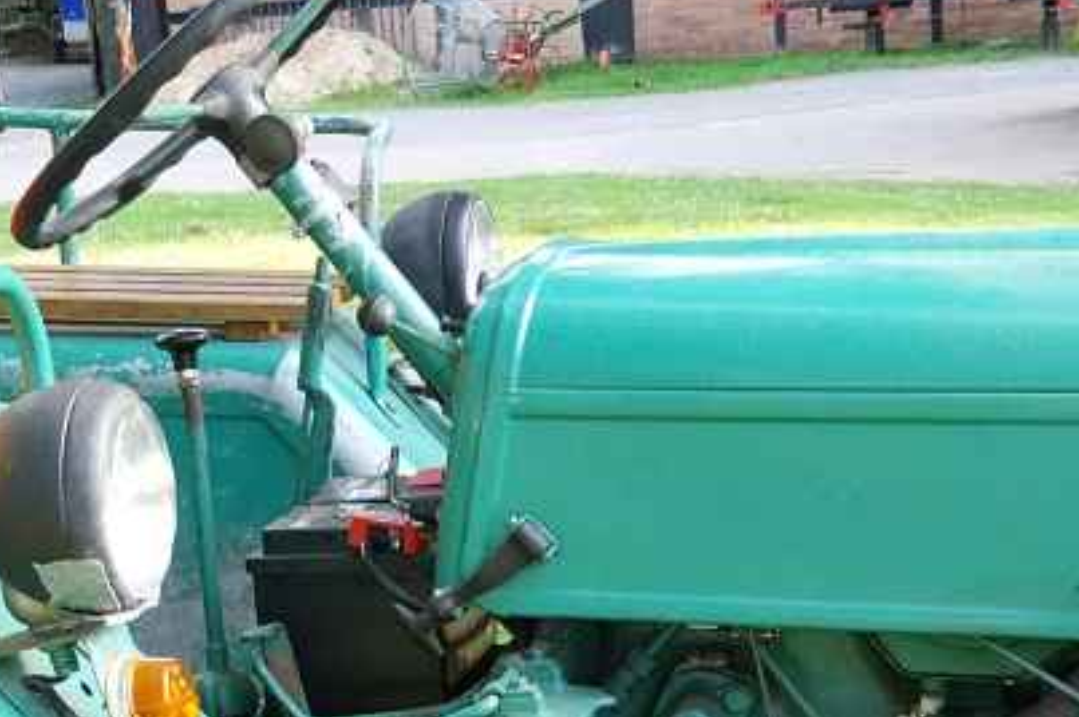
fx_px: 2815
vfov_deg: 13.7
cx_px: 557
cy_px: 1070
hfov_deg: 21.7
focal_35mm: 94
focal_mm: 4
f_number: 1.8
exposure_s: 1/100
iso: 50
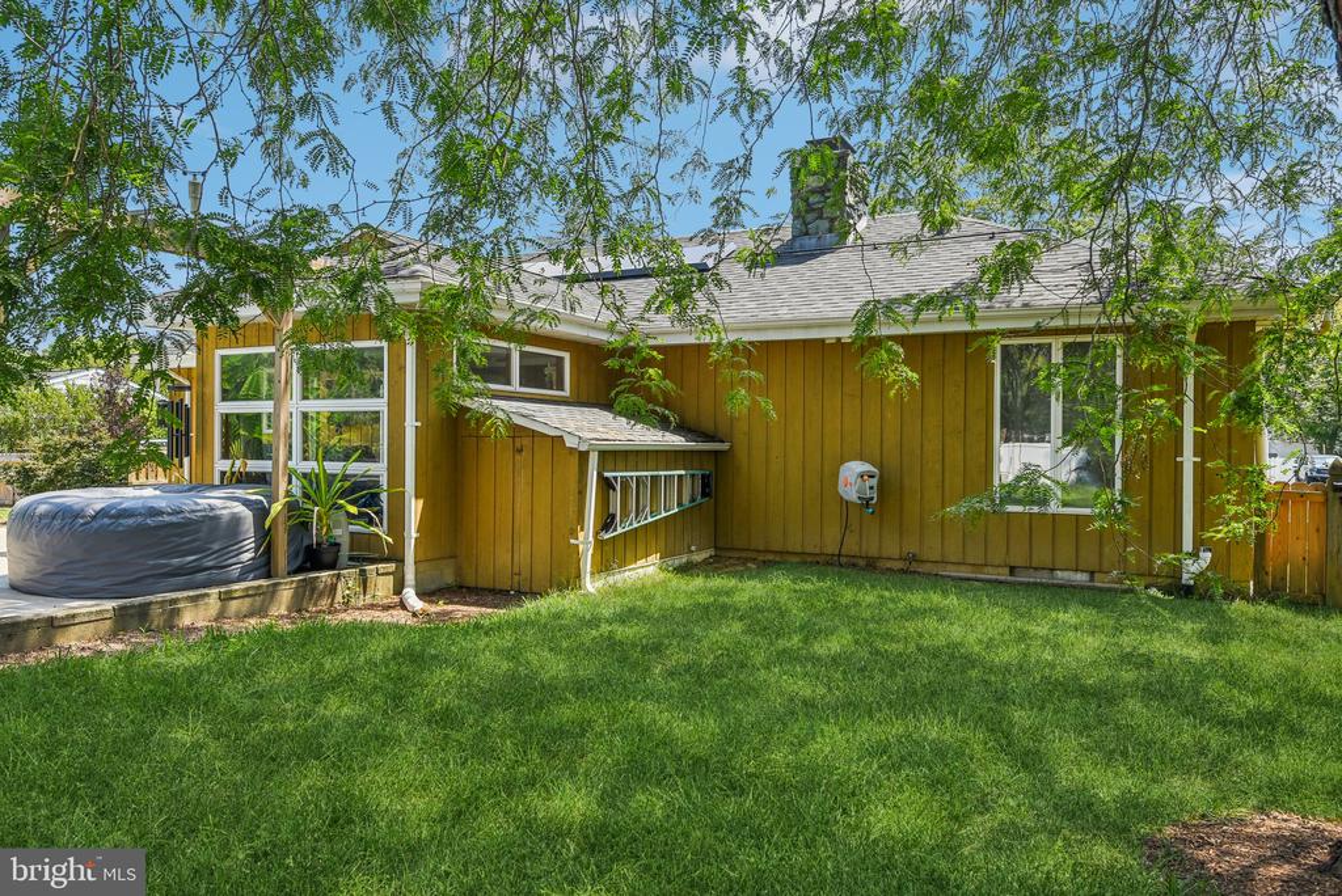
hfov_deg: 73.7
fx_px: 895
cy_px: 448
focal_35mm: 24
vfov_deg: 53.2
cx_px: 671
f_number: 8
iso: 400
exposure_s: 1/320
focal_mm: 24
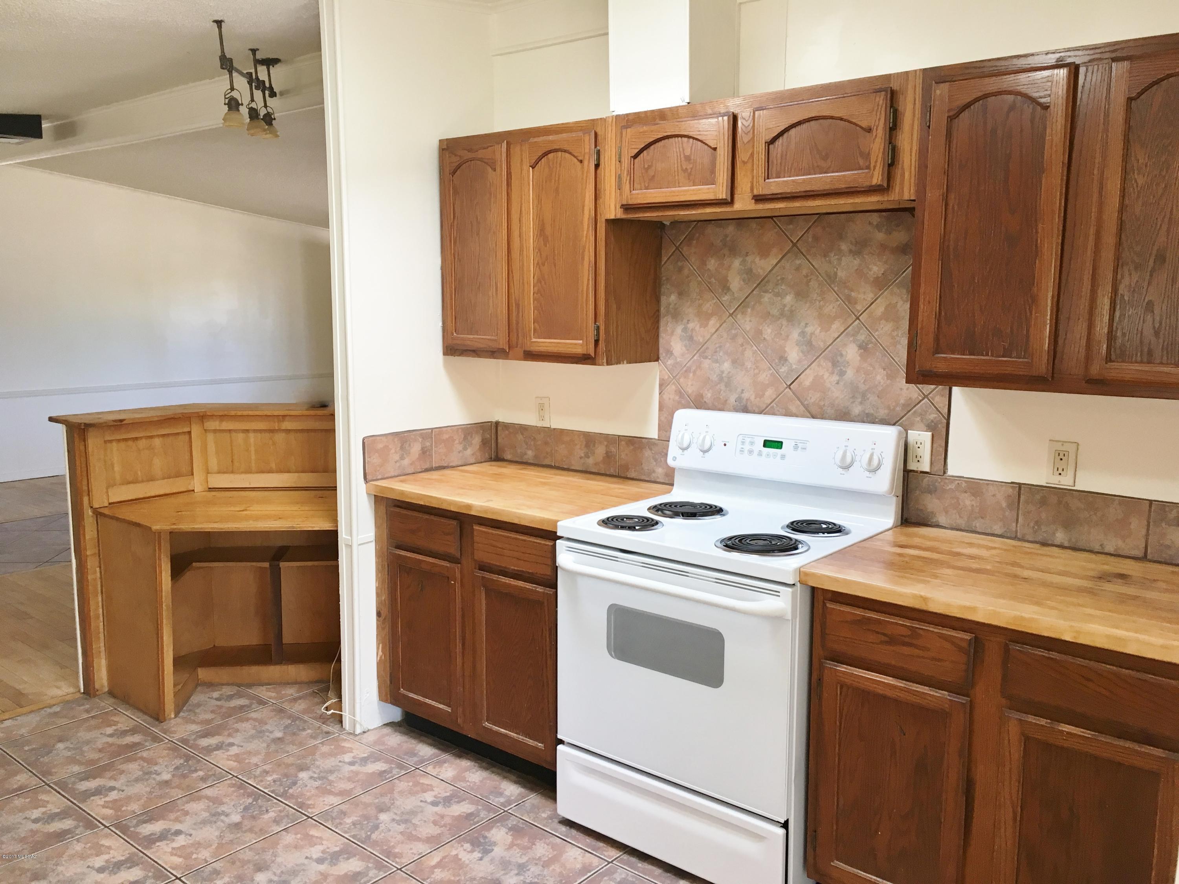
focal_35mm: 29
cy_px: 442
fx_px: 988
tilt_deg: -7.8
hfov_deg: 61.7
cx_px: 590
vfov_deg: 48.2
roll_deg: -1.3
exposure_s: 1/30
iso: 25
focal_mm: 4.15
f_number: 2.2
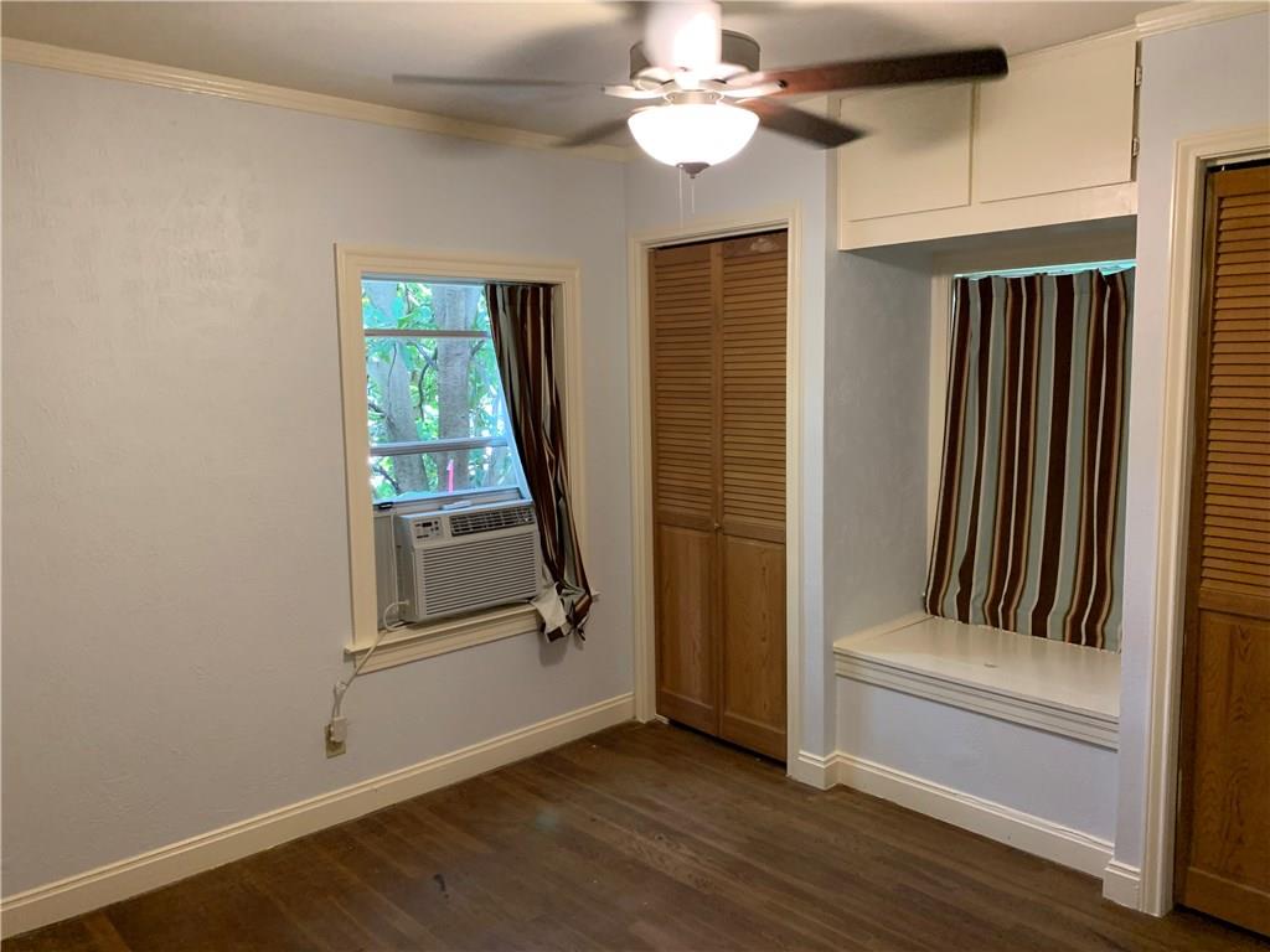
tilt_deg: -6.6
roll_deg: +1.4
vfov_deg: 53.1
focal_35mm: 26
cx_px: 635
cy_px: 476
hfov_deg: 67.3
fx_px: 954
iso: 250
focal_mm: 4.25
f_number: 1.8
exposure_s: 1/60
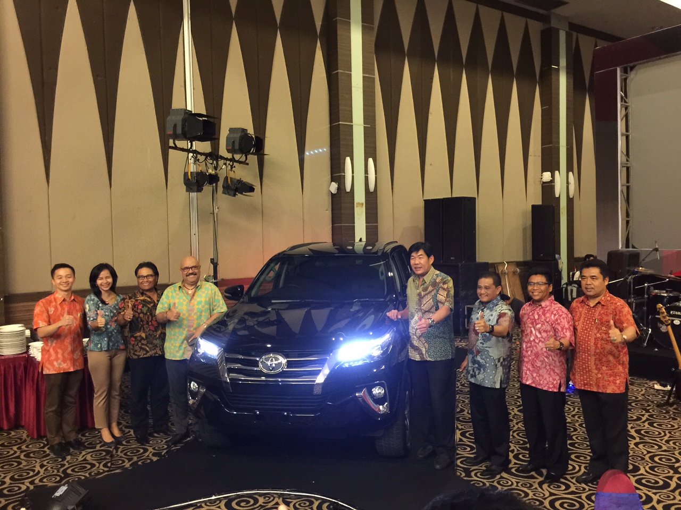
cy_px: 255
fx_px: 571
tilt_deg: -1.2
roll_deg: +0.3
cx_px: 340
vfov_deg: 48.2
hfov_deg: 61.7
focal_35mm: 29
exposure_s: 1/4
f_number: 2.2
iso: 160
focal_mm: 4.15
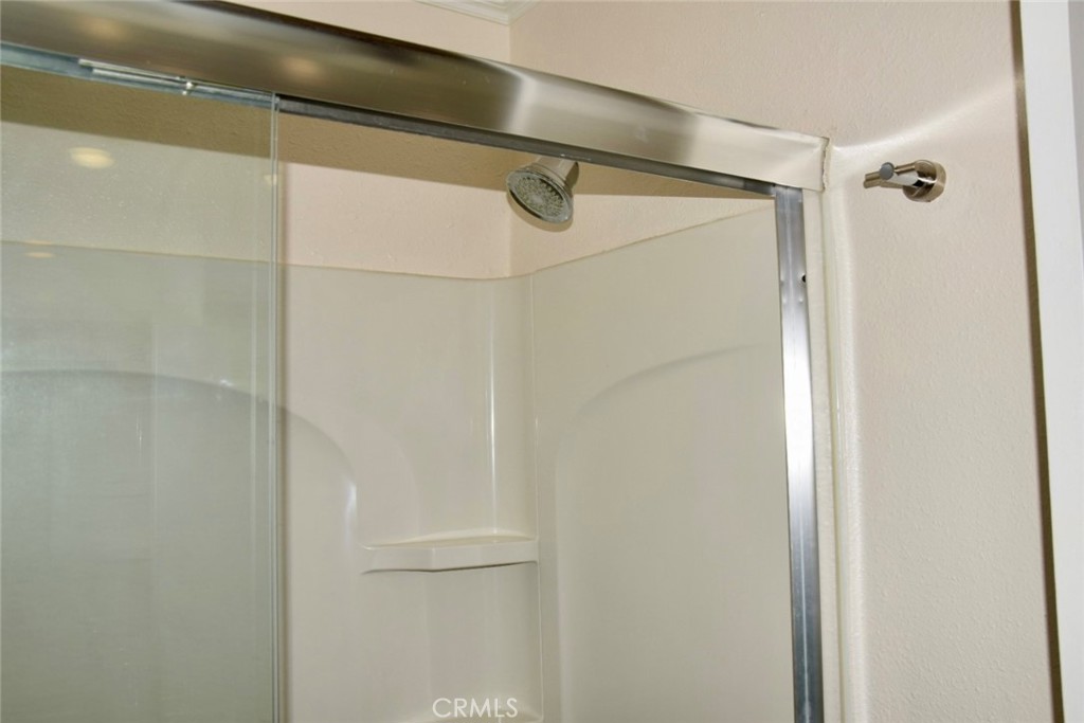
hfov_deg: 59.5
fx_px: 949
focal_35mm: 32
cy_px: 362
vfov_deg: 41.7
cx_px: 542
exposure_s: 1/60
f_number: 8
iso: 100
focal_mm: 21
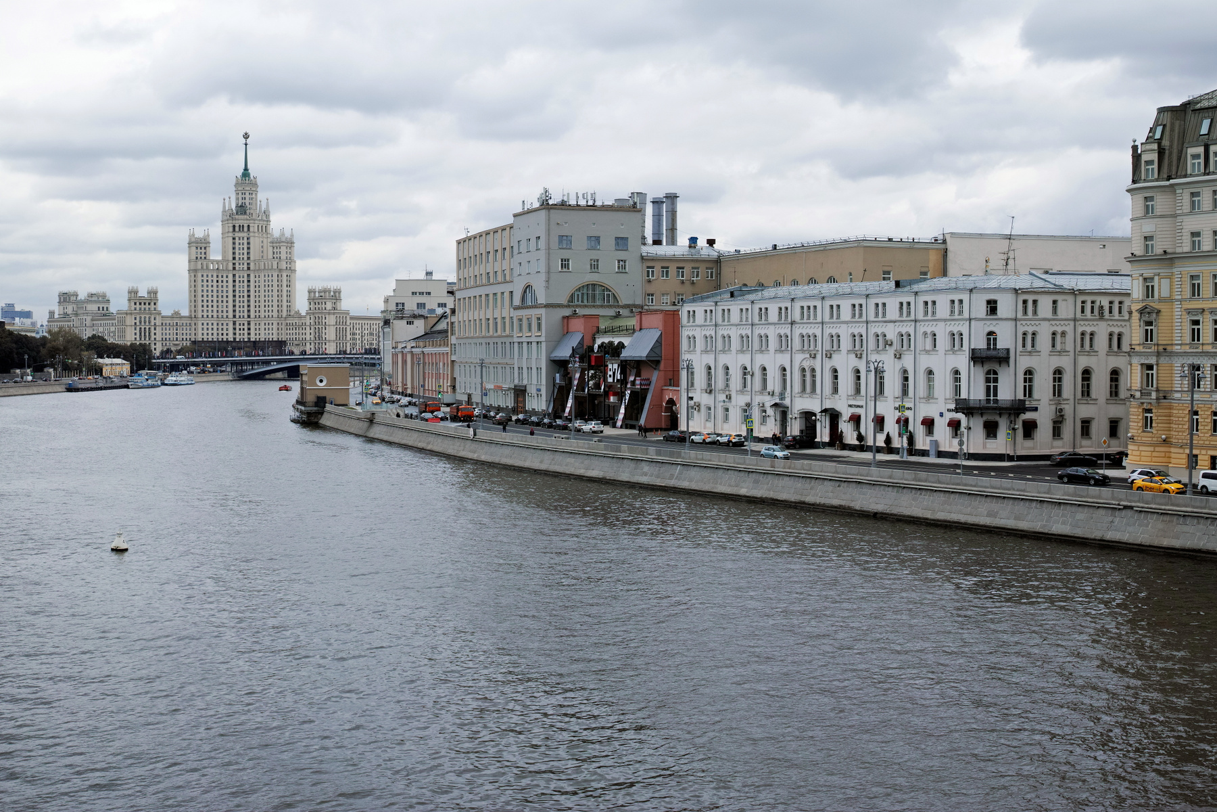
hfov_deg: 43.6
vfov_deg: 29.9
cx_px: 608
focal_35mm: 45
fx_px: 1521
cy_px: 406
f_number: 6.3
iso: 100
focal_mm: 30
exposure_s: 1/200
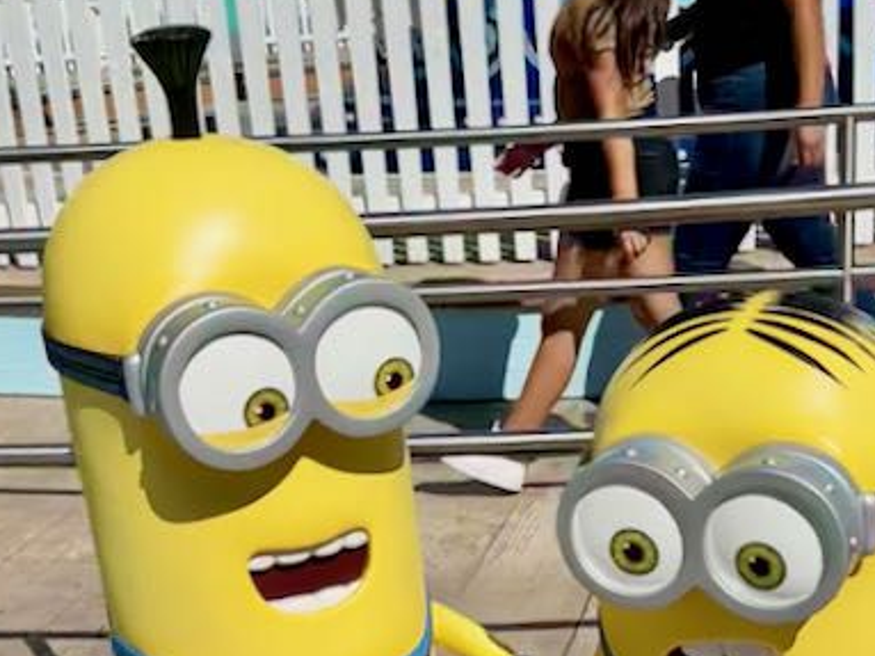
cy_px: 443
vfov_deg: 31.2
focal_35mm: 46
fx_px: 1162
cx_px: 528
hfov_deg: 41.1
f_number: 1.78
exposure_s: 1/10753
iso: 80
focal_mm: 6.86
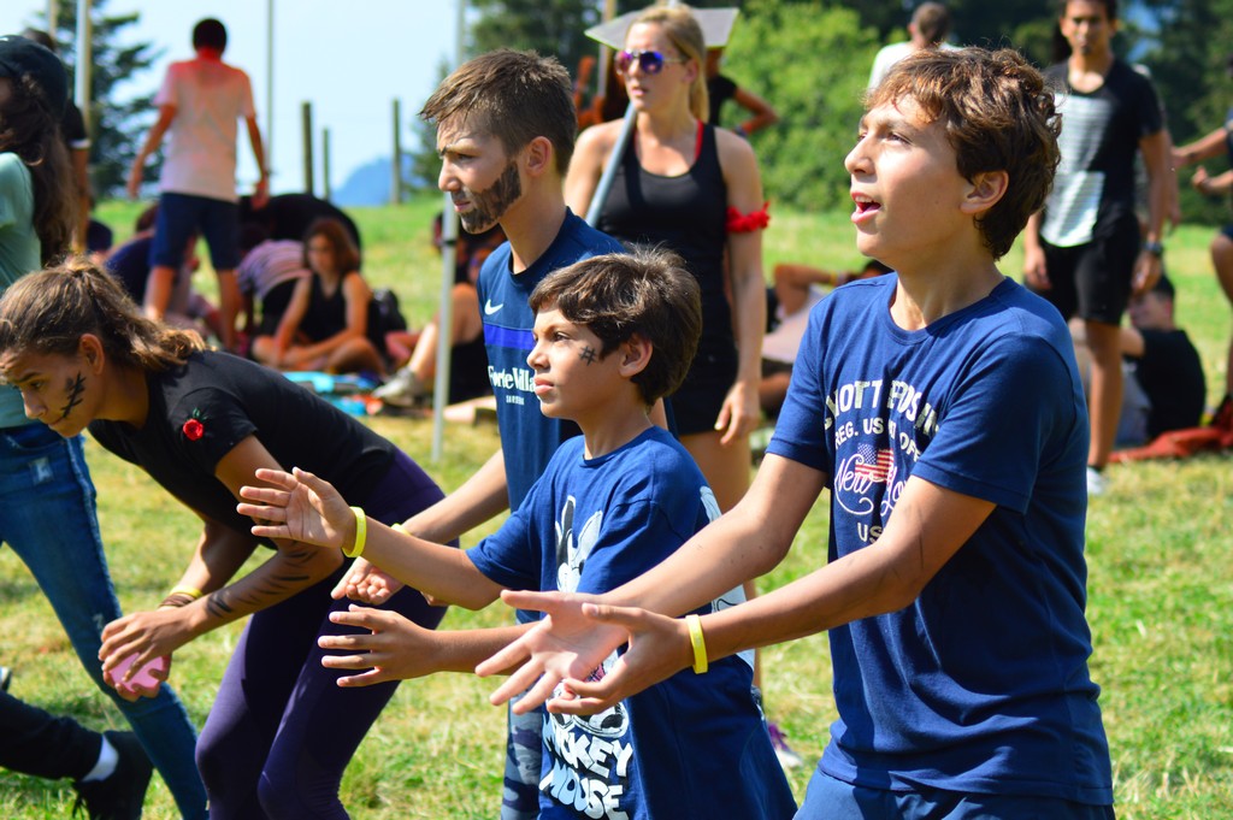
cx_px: 616
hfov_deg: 16.7
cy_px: 410
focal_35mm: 123
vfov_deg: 11.1
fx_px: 4209
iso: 200
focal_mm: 82
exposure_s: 1/640
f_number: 5.6
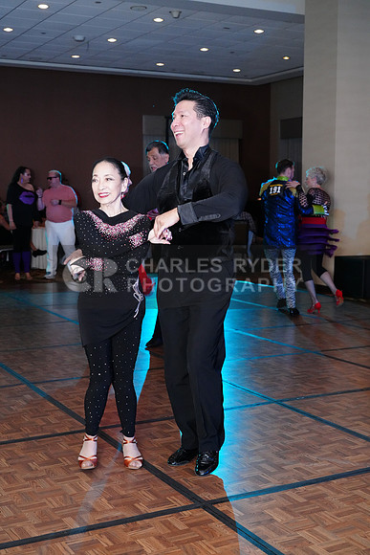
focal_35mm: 48
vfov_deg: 41.1
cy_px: 278
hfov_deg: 28.1
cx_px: 185
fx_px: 740
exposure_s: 1/200
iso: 5000
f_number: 5
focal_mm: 48
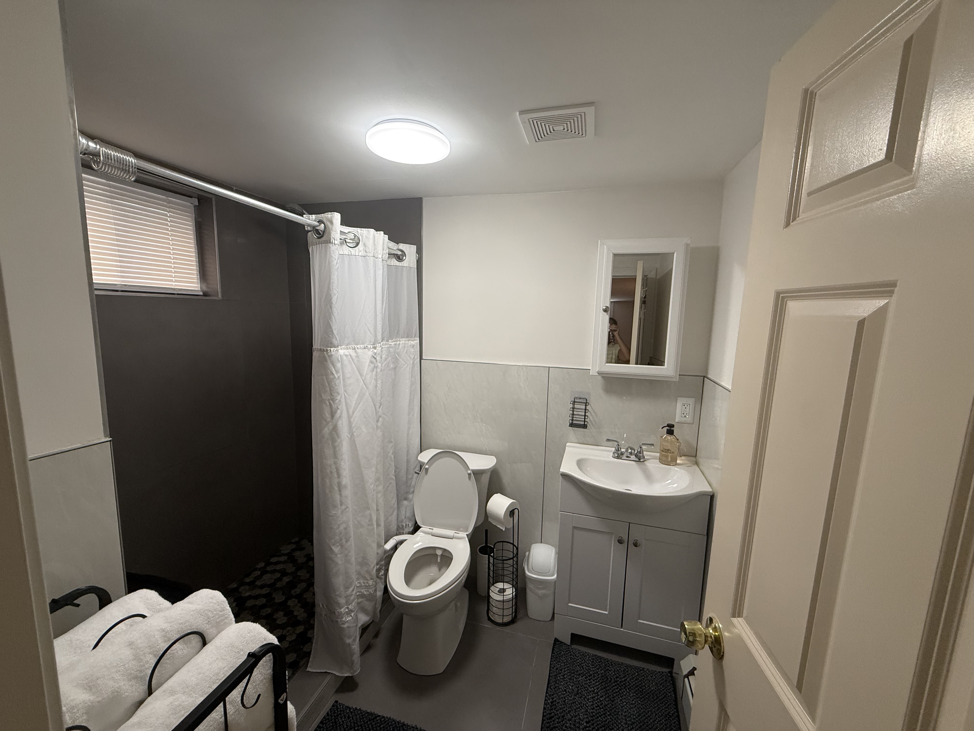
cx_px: 487
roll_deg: -0.9
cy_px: 366
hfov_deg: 102.1
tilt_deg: -7.2
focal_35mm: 14
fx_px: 394
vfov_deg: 85.7
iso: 250
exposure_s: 1/120
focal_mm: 2.22
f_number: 2.2
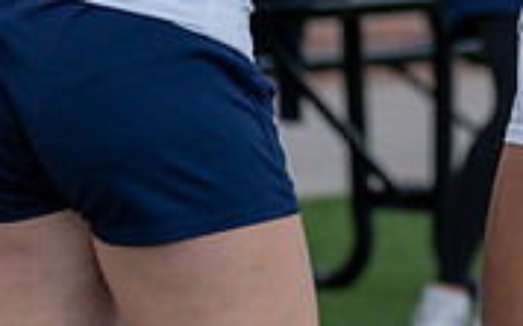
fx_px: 5342
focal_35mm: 375
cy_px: -233
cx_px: 655
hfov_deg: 5.6
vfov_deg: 3.5
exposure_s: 1/6400
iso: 1000
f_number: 2.8
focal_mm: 113
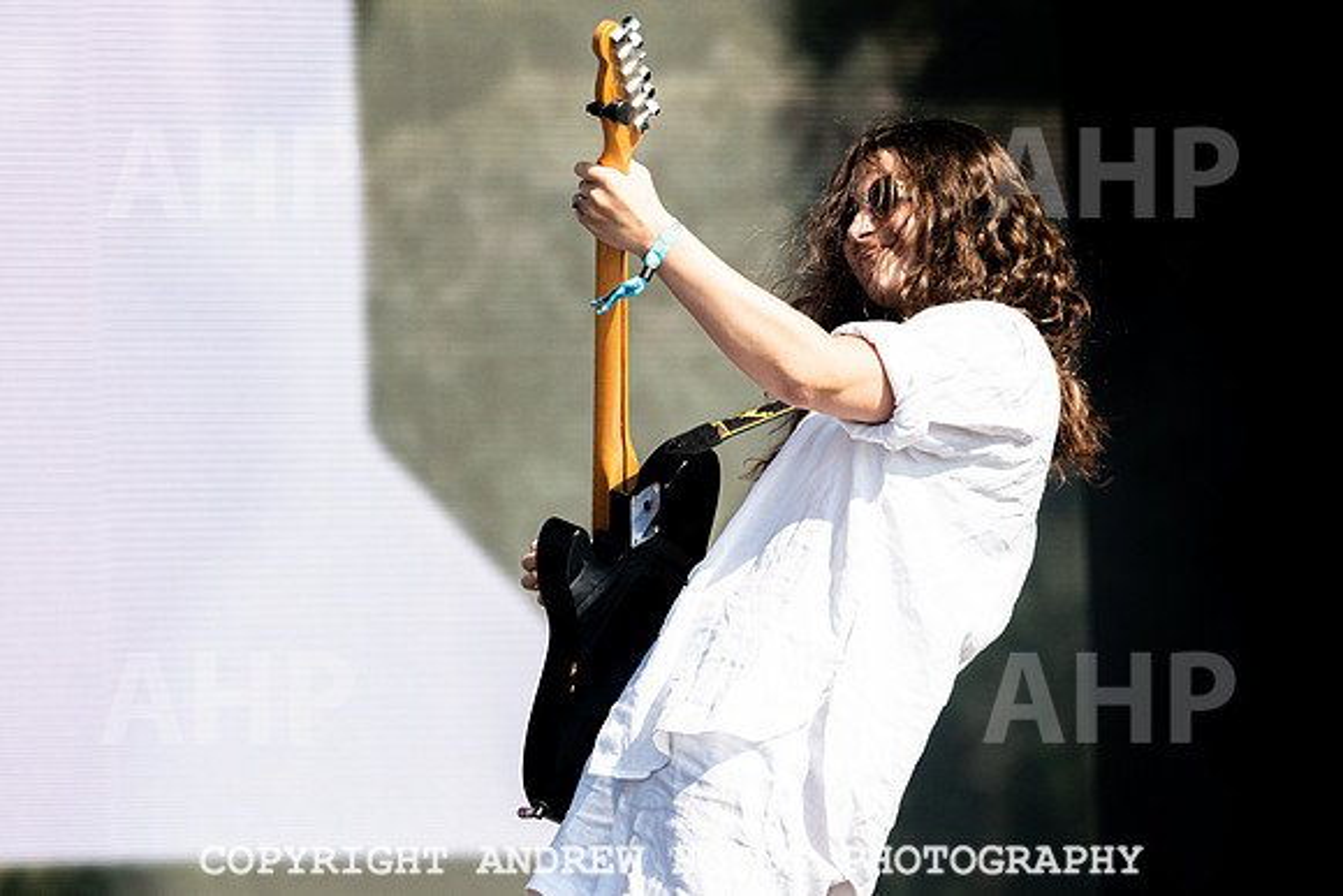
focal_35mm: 338
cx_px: 837
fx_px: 12606
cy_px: 263
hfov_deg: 6.1
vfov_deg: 4.1
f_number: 4
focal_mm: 200
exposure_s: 1/5000
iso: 200
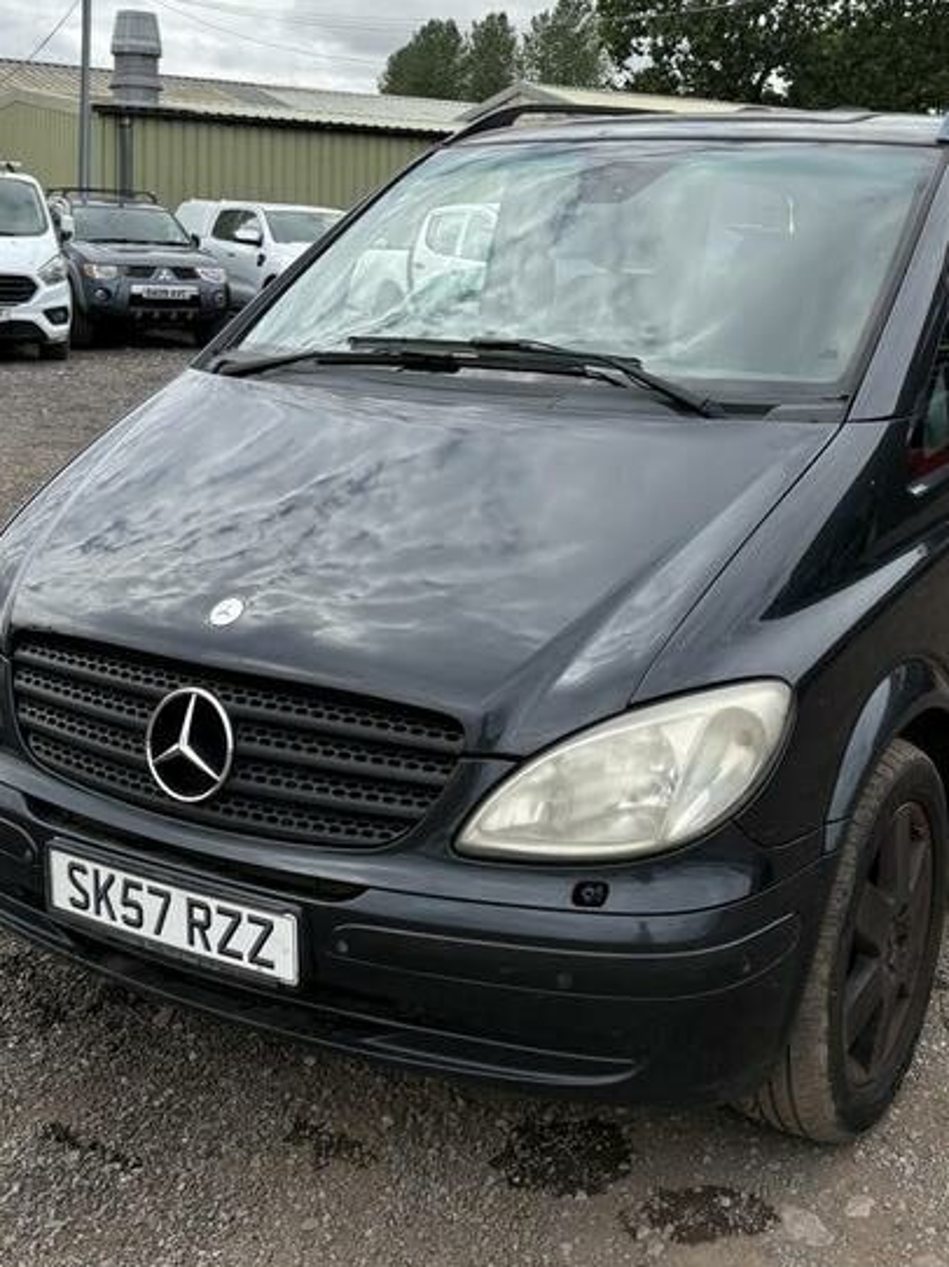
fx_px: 1573
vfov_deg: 43.1
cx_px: 594
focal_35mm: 43
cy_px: 390
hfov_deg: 33.4
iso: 50
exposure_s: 1/2985
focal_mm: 5.96
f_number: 1.6
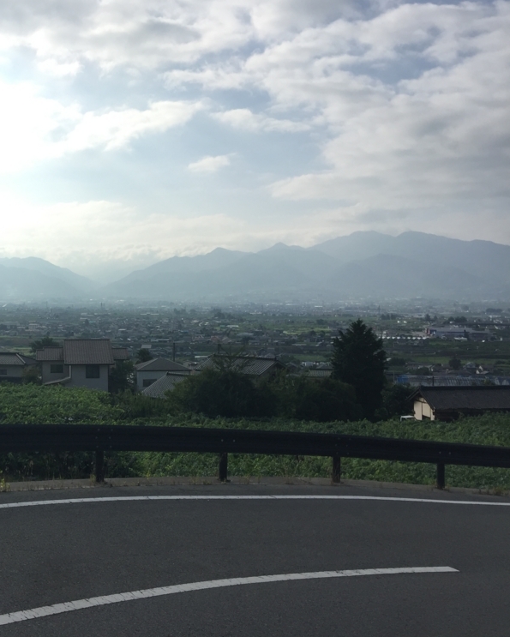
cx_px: 77
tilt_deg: -0.4
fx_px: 735
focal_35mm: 39
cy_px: 310
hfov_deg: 36.5
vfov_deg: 46.8
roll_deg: +0.3
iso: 32
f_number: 2.2
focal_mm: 4.15
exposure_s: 1/2825
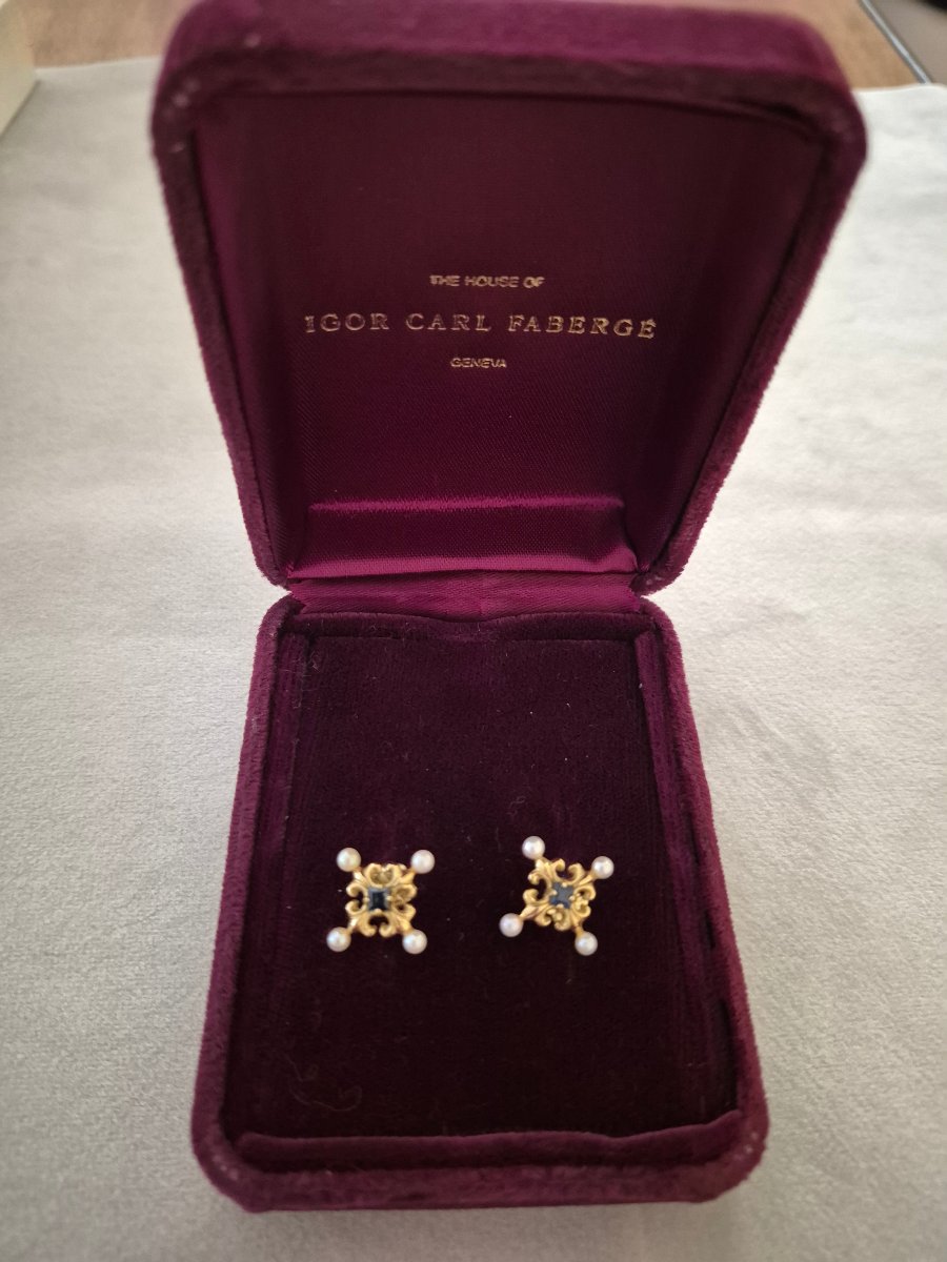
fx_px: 839
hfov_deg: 58.9
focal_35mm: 23
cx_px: 474
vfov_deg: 73.9
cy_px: 631
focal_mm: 5.4
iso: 2000
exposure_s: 1/17
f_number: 1.8
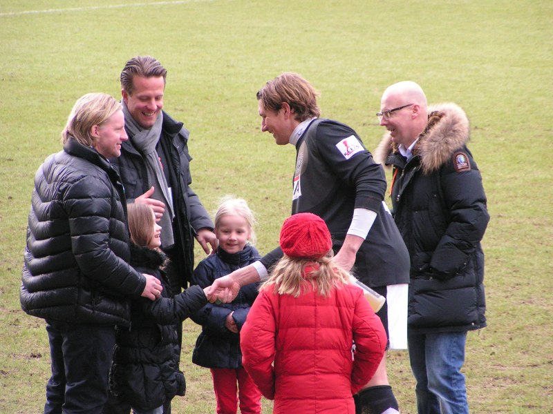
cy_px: 207
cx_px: 276
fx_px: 3770
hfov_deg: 8.4
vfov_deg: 6.3
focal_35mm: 236
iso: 200
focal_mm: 36.1
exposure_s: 1/200
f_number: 3.5
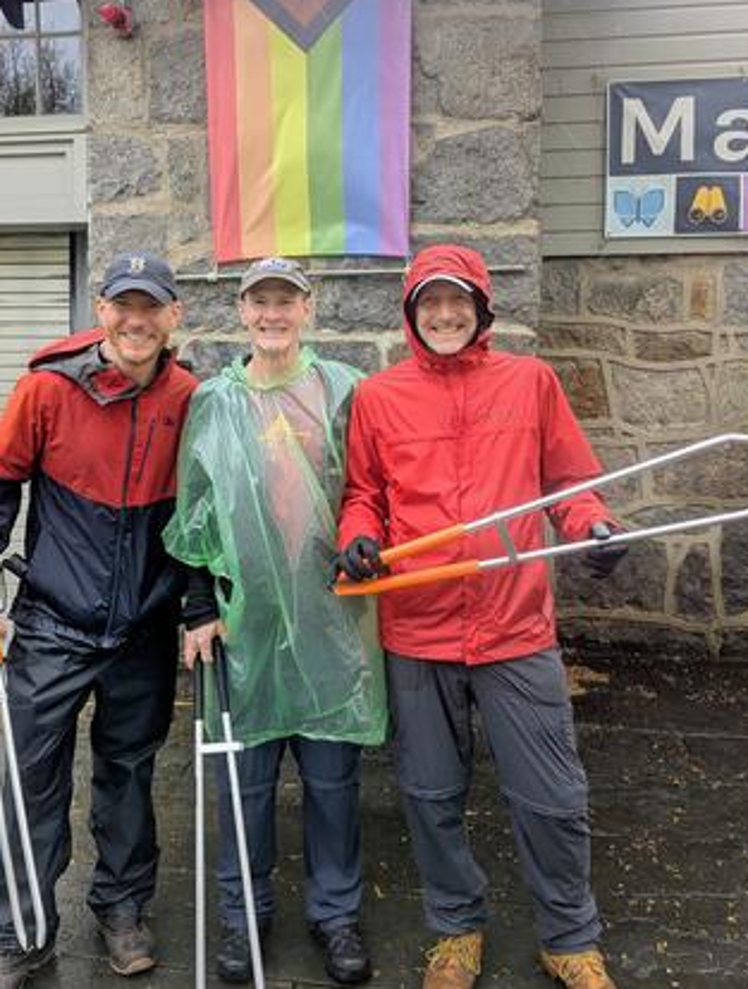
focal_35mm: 29
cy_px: 428
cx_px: 354
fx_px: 831
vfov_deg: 61.3
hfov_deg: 48.4
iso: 34
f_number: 1.85
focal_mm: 6.81
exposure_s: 1/228
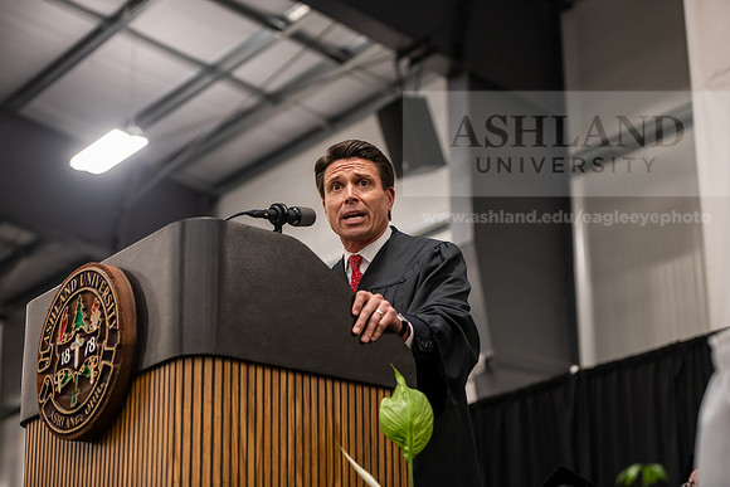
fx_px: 1582
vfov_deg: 17.5
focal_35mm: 78
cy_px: 244
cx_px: 365
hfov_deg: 26.0
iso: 2500
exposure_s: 1/200
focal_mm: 78
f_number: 3.2
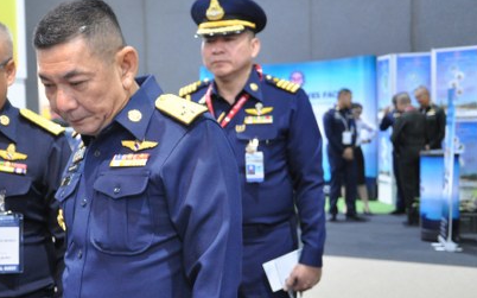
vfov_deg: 17.8
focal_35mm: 73
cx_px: 122
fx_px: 949
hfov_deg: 27.8
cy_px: 172
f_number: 4.2
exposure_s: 1/25
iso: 1600
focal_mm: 30
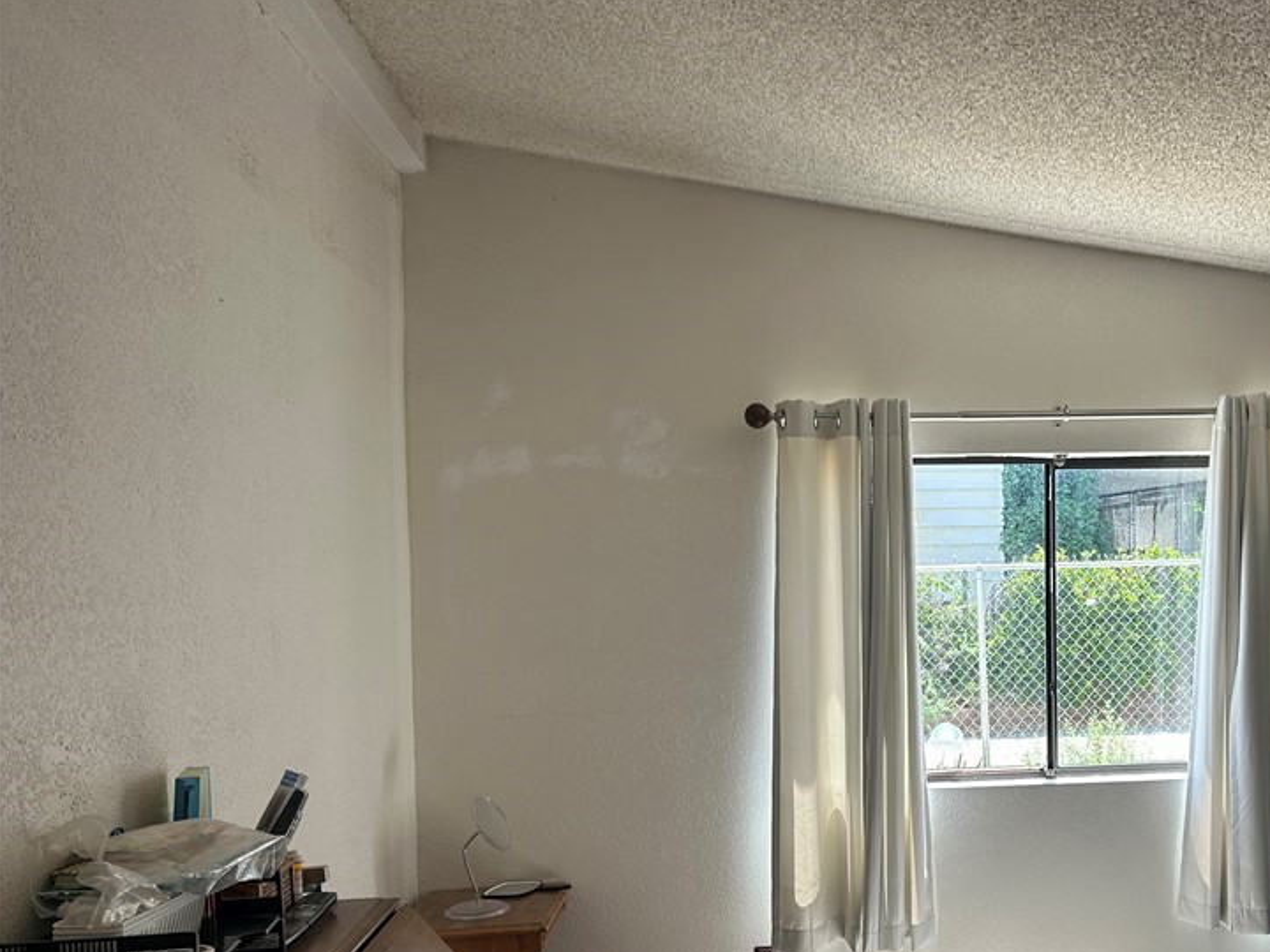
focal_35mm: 37
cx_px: 901
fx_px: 1357
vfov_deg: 38.4
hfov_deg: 48.8
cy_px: 610
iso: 50
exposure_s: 1/302
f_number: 1.5
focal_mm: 5.7
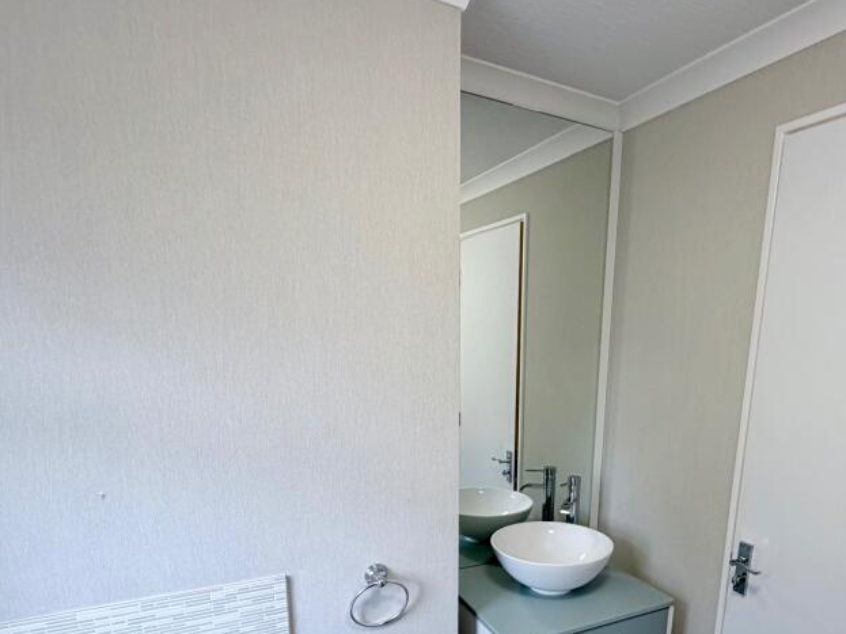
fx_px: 562
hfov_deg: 72.9
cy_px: 470
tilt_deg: -13.7
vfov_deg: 56.2
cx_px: 519
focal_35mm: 23
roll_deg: -1.6
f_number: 2.2
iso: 160
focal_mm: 2.22
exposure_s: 1/121
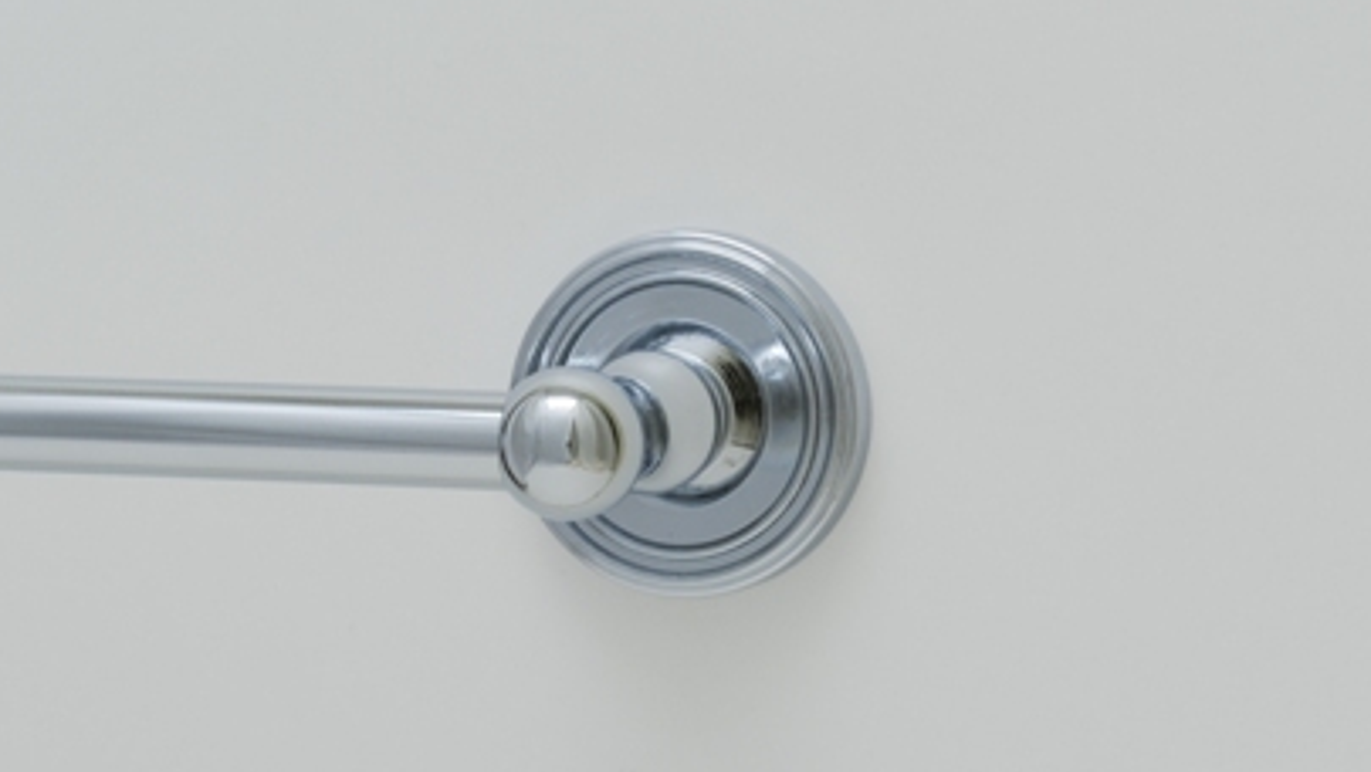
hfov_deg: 15.7
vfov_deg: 8.9
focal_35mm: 137
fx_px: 4975
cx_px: 643
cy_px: 413
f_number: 18
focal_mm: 55
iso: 100
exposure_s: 1/2.5
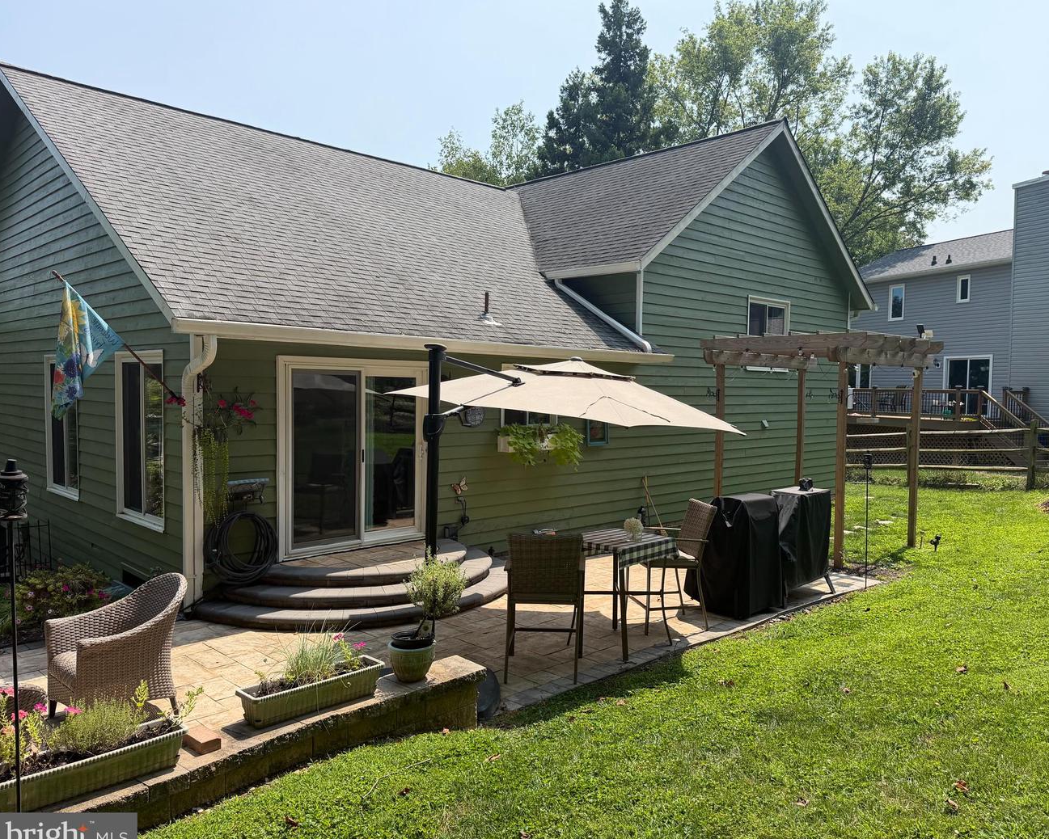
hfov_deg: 65.9
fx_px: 807
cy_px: 423
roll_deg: -1.5
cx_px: 577
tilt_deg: -2.8
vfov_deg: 54.9
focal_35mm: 26
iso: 100
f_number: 1.78
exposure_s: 1/3953
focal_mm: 6.76
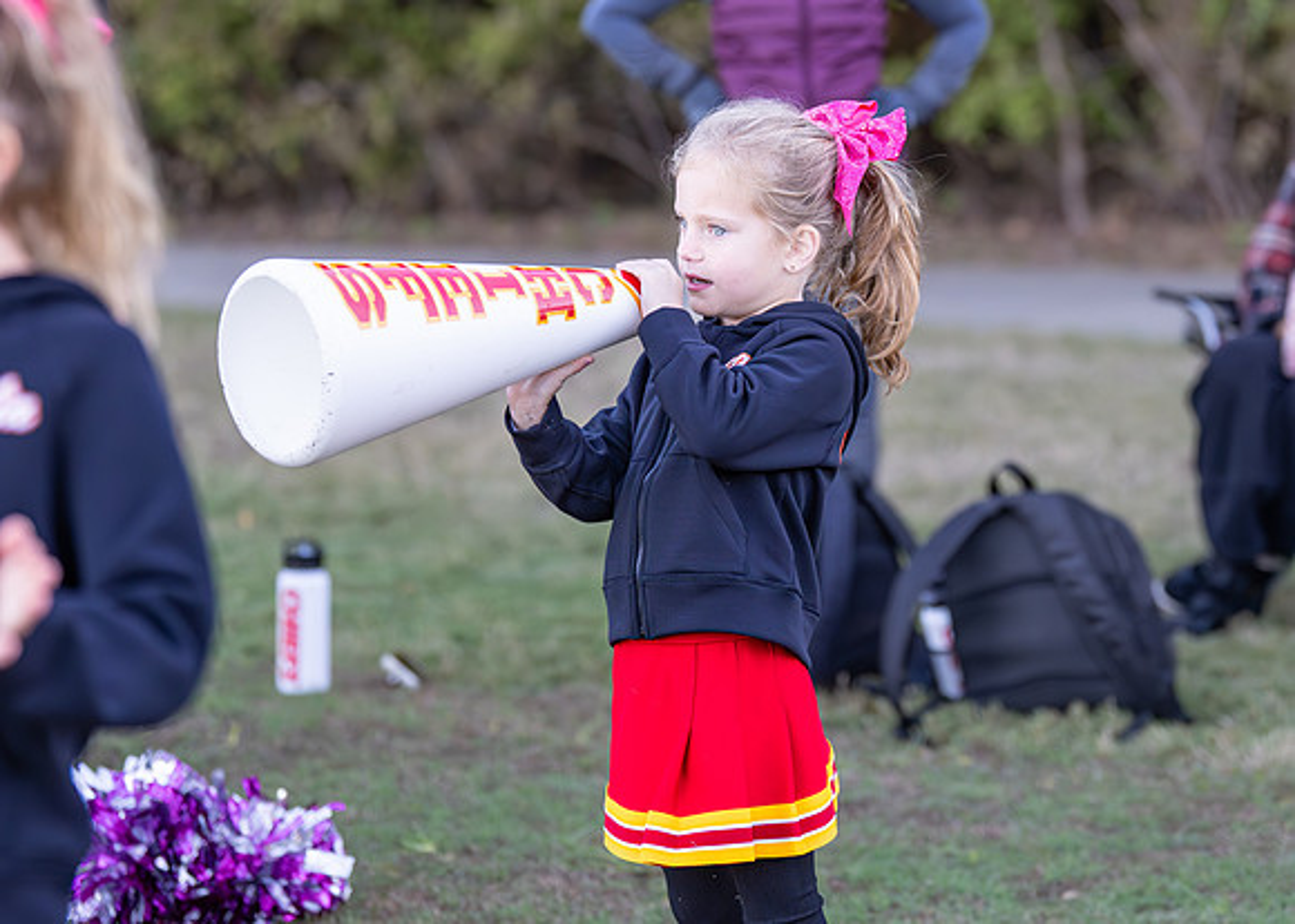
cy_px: 327
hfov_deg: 13.1
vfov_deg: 9.4
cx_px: 708
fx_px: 5635
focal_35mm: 153
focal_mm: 100
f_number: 2.8
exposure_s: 1/1600
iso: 1600
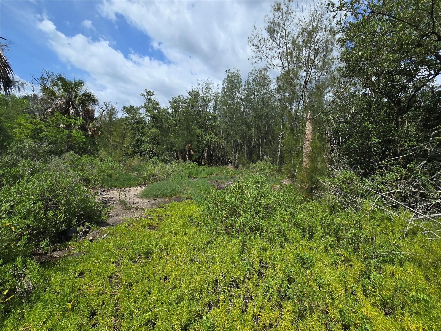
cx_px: 220
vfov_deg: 89.9
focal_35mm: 13
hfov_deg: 106.2
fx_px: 166
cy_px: 166
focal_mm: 2.2
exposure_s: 1/3100
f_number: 2.2
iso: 50
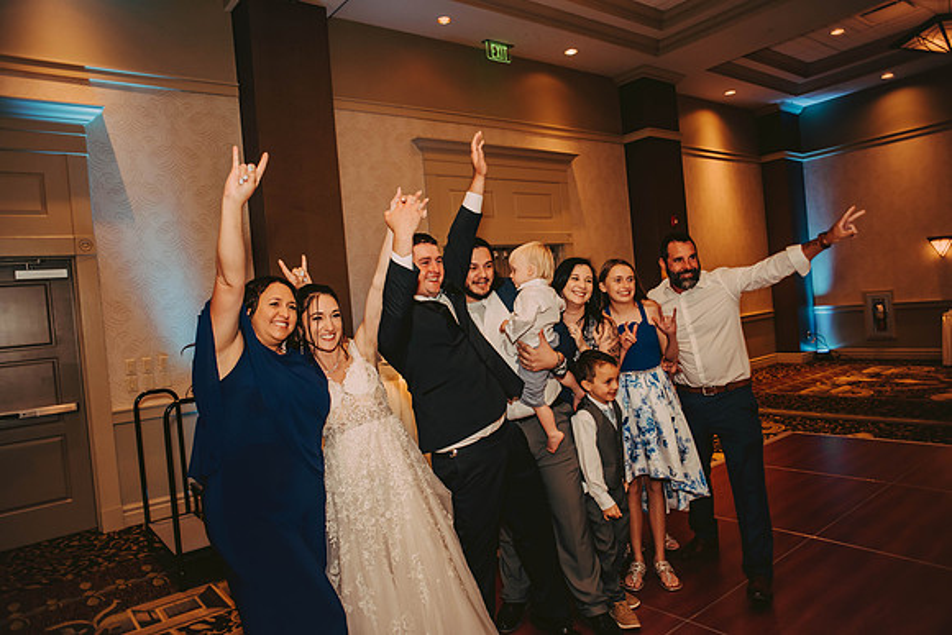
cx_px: 476
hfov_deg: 73.7
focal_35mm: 24
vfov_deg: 53.2
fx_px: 635
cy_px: 318
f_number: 2.8
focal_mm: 24
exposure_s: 1/125
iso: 800
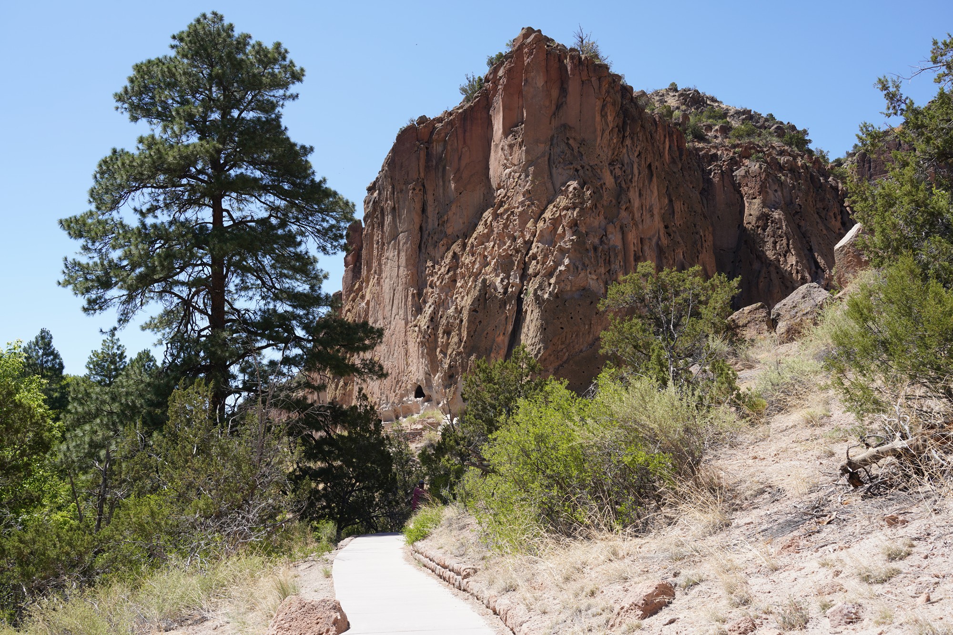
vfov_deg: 37.9
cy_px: 318
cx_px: 476
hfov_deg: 54.4
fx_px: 927
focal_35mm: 35
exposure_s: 1/125
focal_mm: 35
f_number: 9
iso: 100
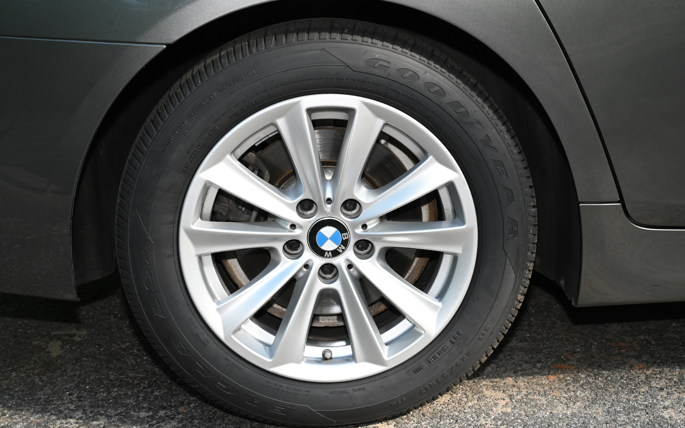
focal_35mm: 45
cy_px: 216
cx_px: 343
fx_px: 840
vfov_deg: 28.6
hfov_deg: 44.4
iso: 2500
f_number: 8
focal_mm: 44
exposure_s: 1/400
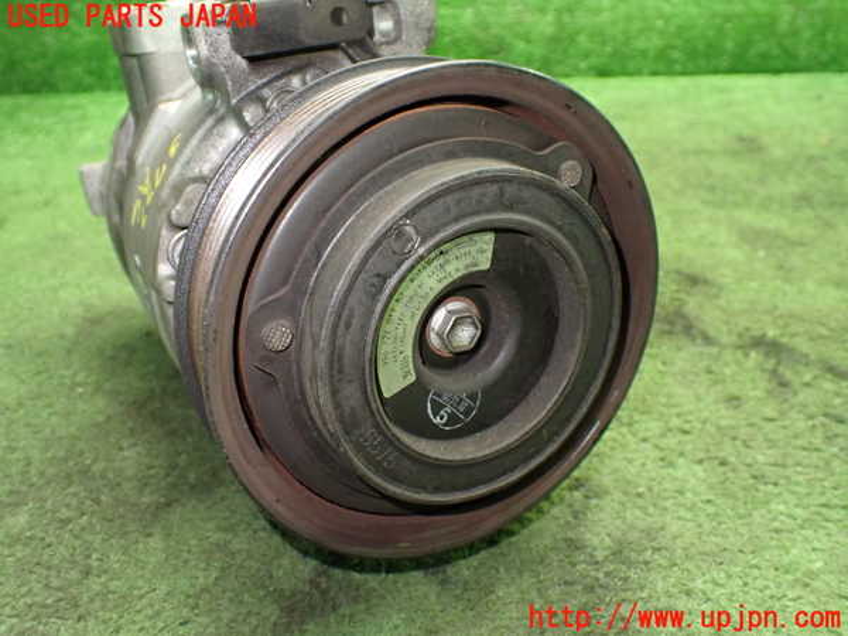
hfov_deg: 60.0
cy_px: 318
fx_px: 735
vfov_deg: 46.8
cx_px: 424
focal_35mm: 30
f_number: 2.3
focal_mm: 5.4
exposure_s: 1/50
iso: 800
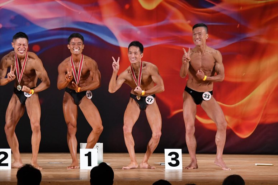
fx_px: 1675
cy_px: 92
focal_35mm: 217
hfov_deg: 9.5
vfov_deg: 6.3
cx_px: 139
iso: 3200
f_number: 5.6
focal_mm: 145
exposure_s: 1/400
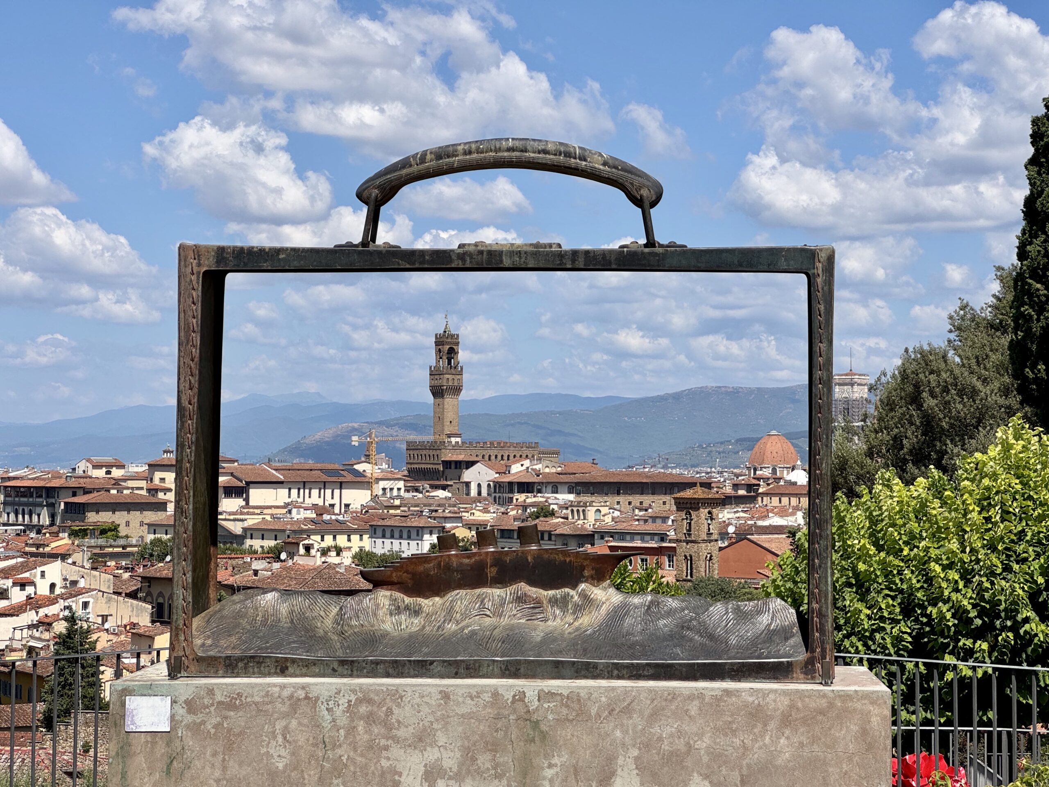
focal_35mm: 77
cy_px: 394
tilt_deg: +1.0
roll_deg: +0.2
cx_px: 524
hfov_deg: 25.3
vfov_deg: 19.1
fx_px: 2333
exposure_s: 1/1553
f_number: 2.8
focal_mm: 9
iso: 25
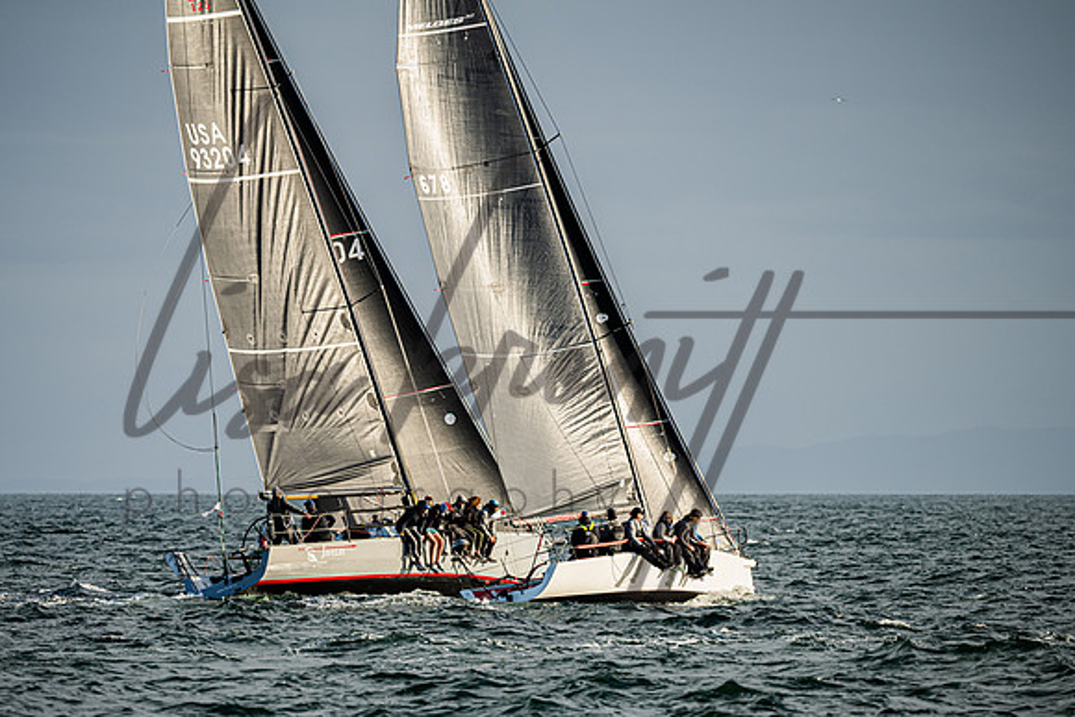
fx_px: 10438
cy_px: 460
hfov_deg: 5.9
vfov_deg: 3.9
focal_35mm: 349
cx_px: 500
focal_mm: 260
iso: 140
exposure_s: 1/1000
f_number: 5
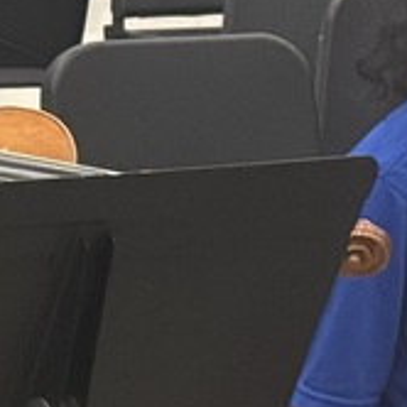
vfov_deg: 6.7
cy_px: 375
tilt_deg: -12.7
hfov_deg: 6.4
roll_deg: -1.5
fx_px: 3485
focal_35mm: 262
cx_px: -512
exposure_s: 1/120
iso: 320
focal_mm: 6.76
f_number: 1.78
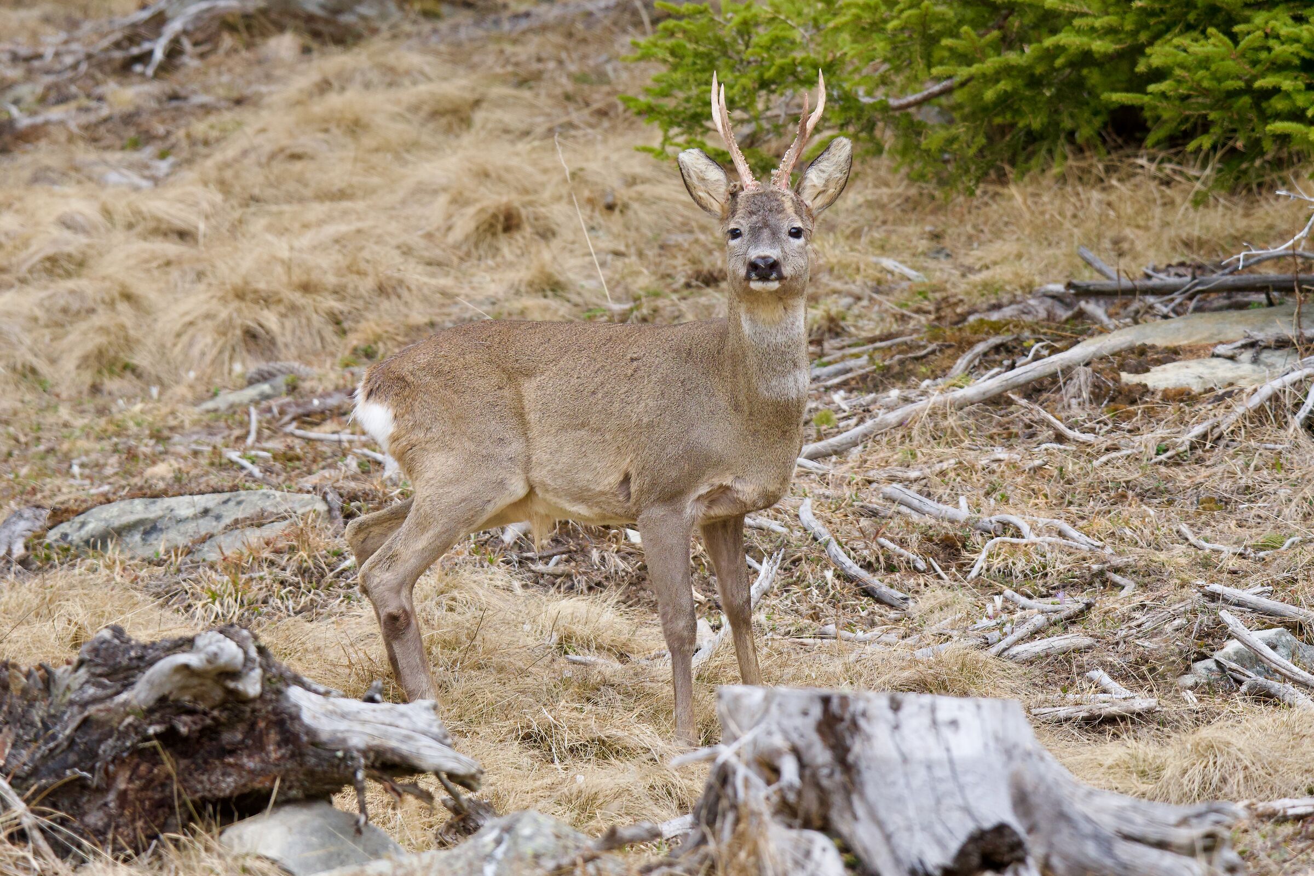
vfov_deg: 2.6
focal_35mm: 530
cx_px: 657
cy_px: 438
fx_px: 19325
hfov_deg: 3.9
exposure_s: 1/500
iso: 1000
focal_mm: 353
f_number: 8
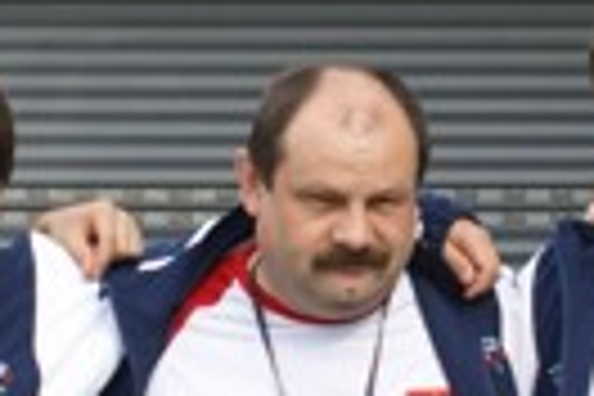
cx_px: 364
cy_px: 333
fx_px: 3415
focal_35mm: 207
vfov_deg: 6.6
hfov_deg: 9.9
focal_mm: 26
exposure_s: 1/200
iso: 100
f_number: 5.6
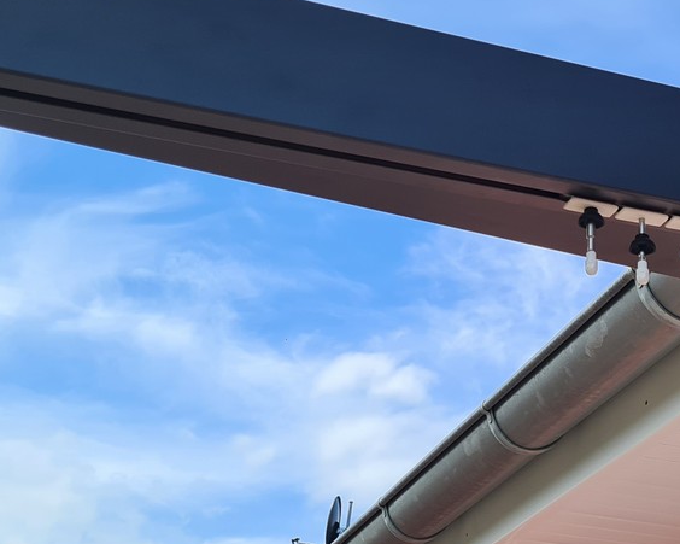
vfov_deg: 21.2
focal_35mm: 72
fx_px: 1449
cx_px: 752
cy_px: 223
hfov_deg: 24.6
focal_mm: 5.4
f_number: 1.8
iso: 50
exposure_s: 1/2128
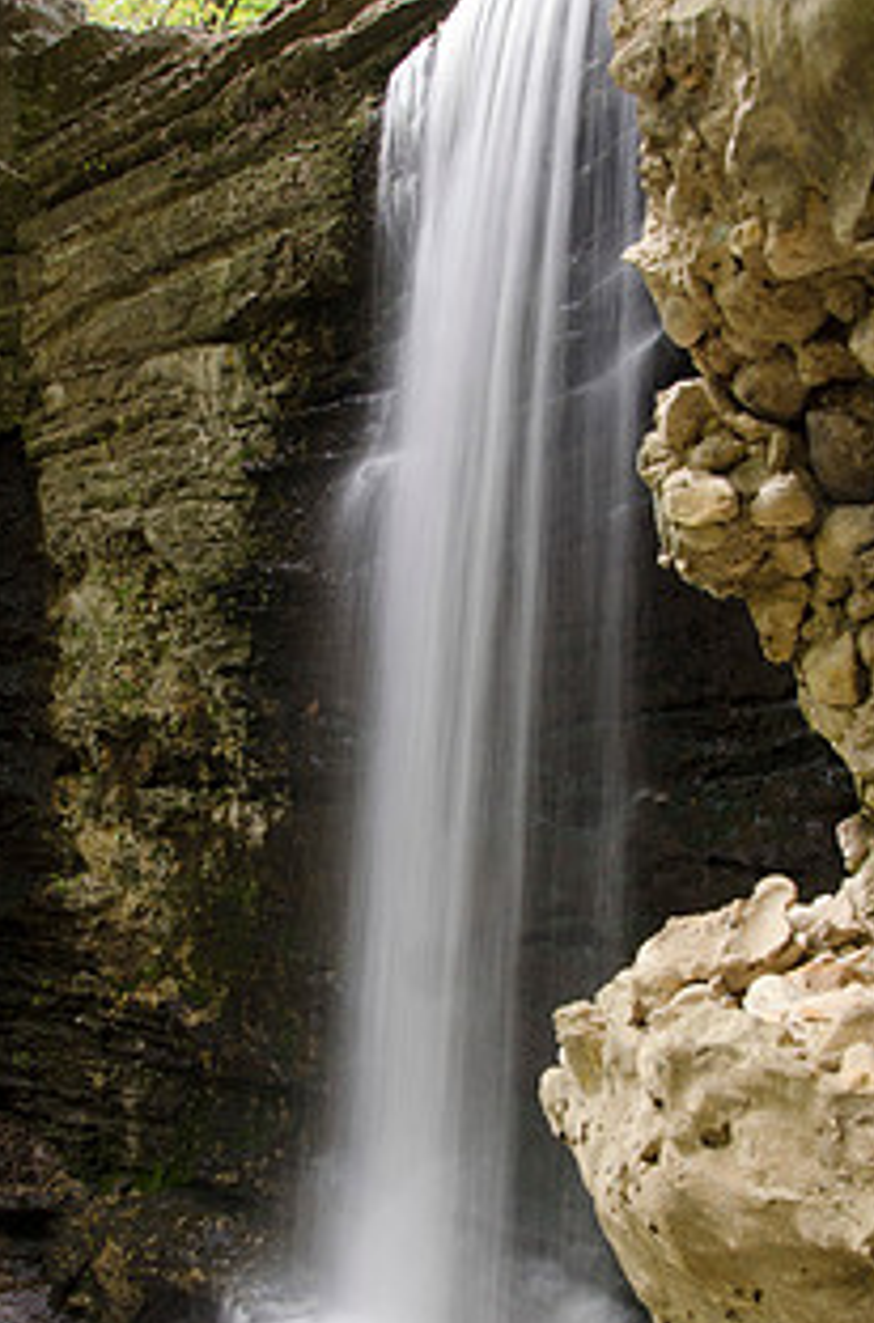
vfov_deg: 49.1
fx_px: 1430
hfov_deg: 34.0
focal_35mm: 39
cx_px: 407
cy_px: 844
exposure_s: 1/5
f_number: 14
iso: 200
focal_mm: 18
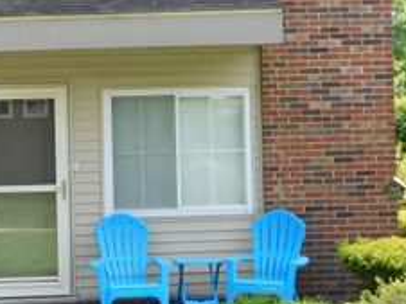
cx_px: 36
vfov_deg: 13.0
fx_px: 1324
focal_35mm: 113
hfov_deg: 17.2
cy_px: 48
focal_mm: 9
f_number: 3.8
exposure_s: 1/160
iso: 125
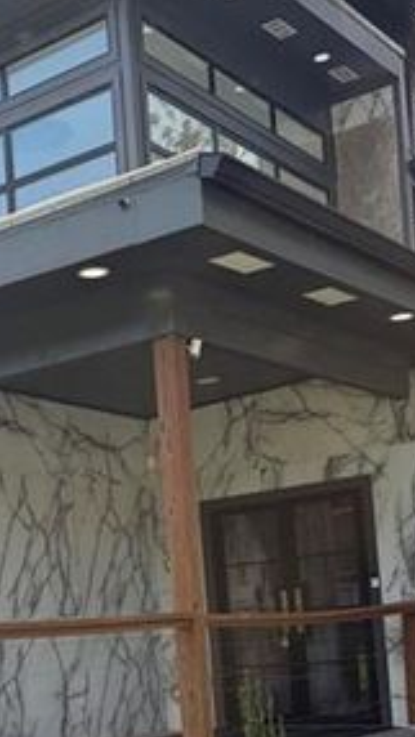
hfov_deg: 19.6
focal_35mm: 61
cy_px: 591
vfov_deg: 33.3
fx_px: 1193
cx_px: 106
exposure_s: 1/1770
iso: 100
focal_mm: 6.76
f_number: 1.78
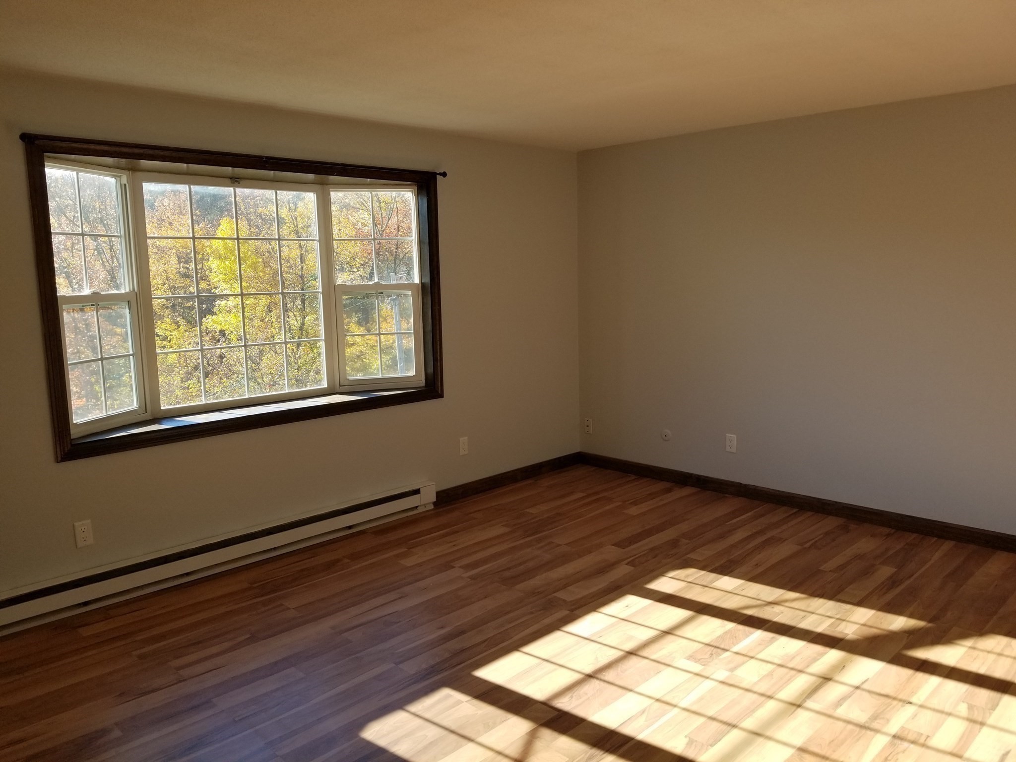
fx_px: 763
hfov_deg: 67.3
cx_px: 508
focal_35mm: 26
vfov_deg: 53.1
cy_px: 381
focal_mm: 4.3
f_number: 1.7
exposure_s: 1/331
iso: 50
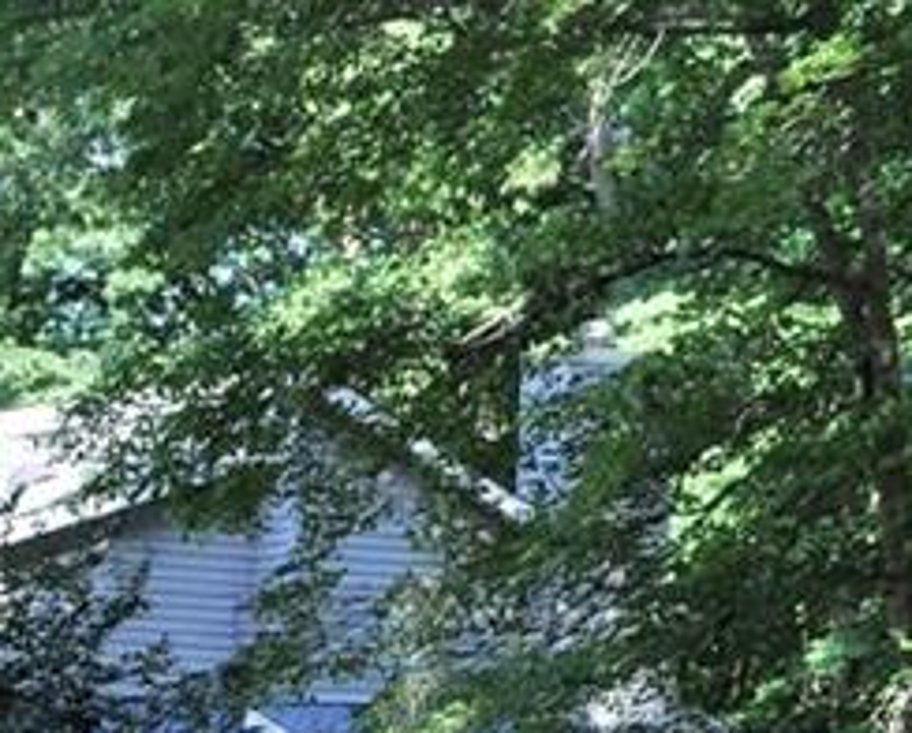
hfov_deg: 17.6
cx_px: -11
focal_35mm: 106
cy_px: 1086
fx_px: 2866
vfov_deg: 13.7
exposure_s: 1/1000
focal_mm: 18
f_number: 4
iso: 720
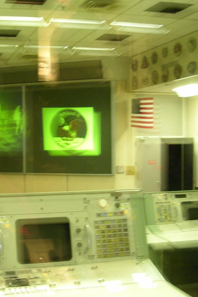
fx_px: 437
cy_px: 148
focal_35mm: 53
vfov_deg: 37.5
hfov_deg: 24.8
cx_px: 22
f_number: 2.8
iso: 100
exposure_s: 1/1.8
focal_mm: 5.8
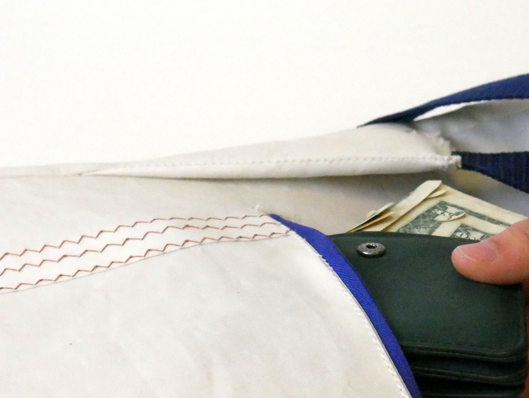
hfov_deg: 15.3
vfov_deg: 11.5
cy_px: 292
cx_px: 333
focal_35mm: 129
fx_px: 1972
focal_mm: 37
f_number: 9
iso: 6400
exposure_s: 1/800
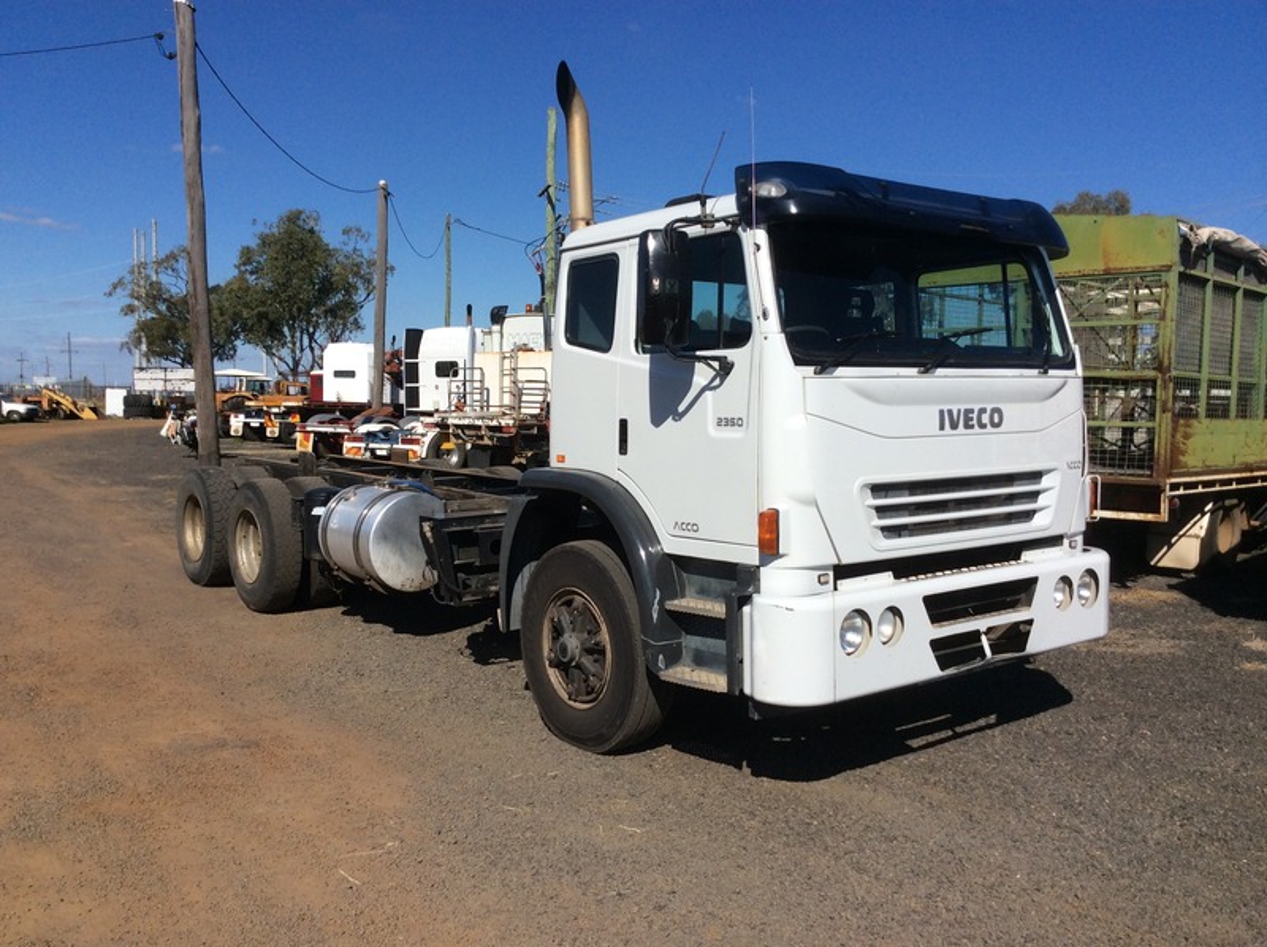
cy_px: 474
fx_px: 1206
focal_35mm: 33
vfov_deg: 42.9
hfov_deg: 55.4
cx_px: 634
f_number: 2.4
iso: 32
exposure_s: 1/2865
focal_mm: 3.3
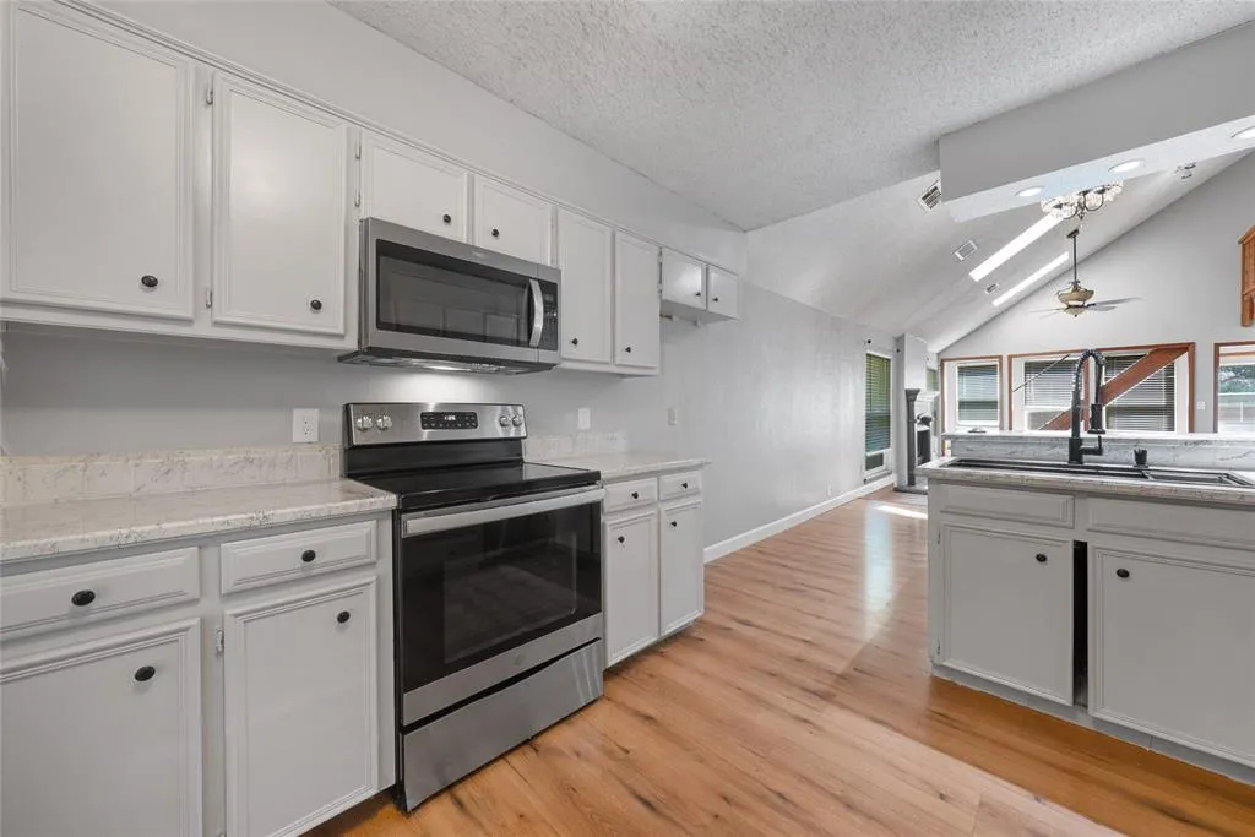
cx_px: 628
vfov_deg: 90.0
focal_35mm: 12
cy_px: 418
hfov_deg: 112.6
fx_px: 418
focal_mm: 12
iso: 640
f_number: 9
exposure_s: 1/8
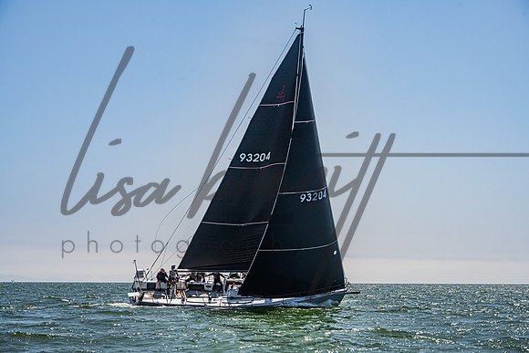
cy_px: 176
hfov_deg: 32.2
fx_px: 915
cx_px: 264
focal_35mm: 62
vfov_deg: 21.8
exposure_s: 1/1600
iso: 400
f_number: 8
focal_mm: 62
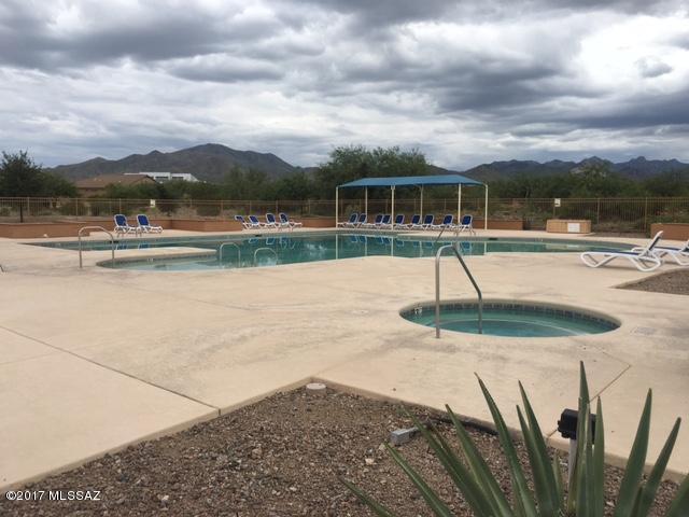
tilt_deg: -4.8
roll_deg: -0.4
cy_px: 258
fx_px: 577
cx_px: 344
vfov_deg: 48.2
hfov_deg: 61.7
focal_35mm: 29
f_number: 2.2
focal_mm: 4.15
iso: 25
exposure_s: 1/1399
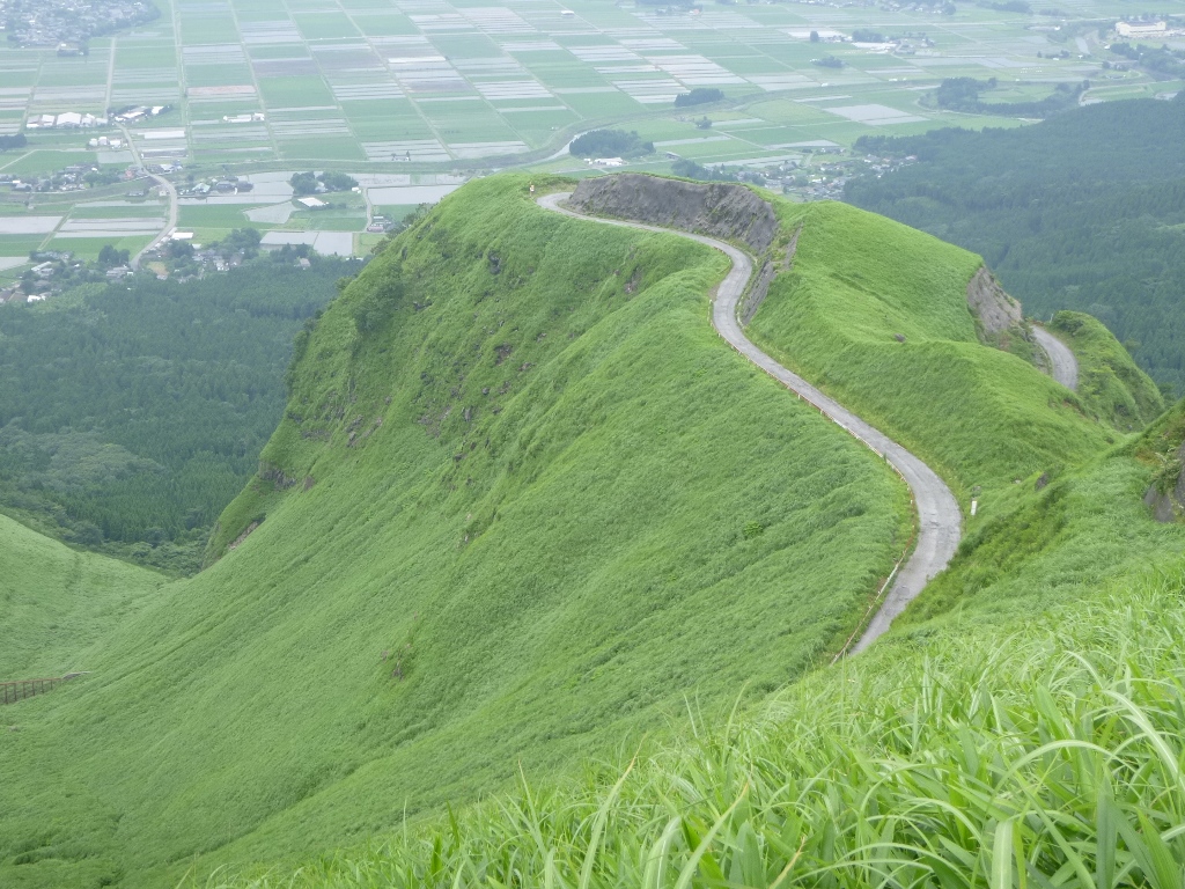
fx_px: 1609
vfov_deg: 30.9
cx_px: 592
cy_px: 444
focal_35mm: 47
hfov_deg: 40.4
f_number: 4.8
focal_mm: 8.4
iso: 100
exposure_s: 1/160
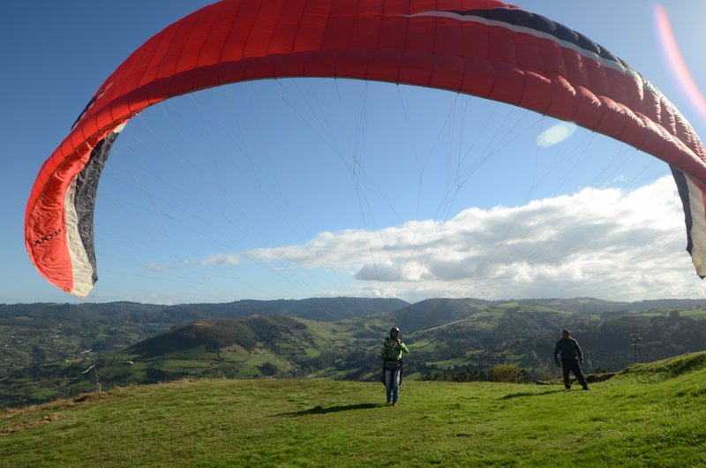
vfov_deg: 63.0
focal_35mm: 20
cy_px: 234
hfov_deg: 85.5
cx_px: 353
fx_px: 382
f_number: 7.1
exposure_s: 1/1000
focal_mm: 13
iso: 200
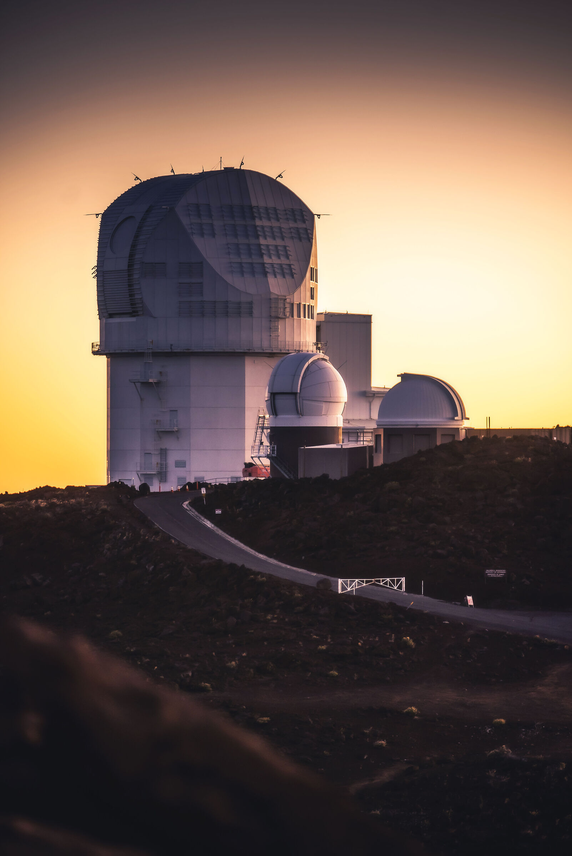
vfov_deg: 13.2
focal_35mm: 155
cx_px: 286
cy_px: 428
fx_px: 3691
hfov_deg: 8.9
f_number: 2.8
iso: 400
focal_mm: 155
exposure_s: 1/125
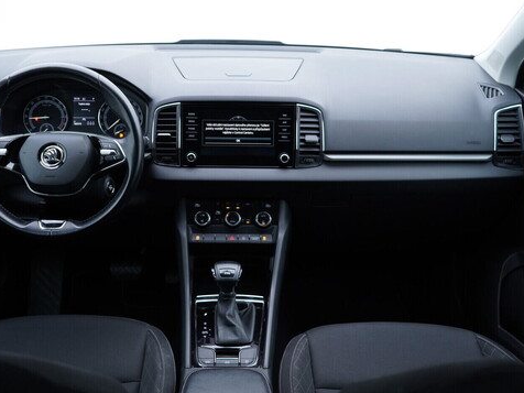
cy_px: 199
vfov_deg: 36.0
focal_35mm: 40
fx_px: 606
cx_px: 238
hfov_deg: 46.7
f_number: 2.8
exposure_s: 1/40
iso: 250
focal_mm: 24
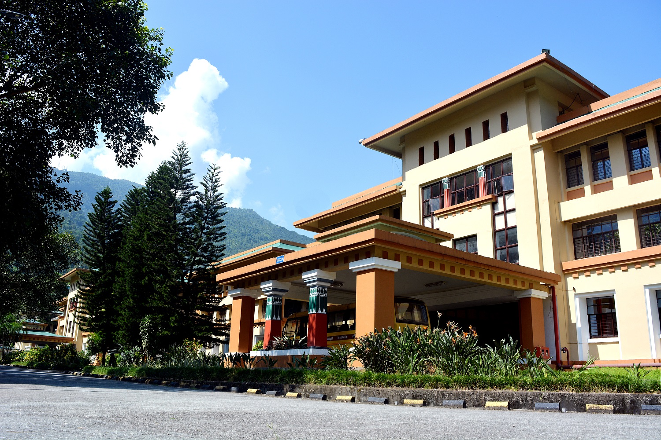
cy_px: 220
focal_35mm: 30
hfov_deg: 61.9
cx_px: 330
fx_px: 551
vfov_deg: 43.6
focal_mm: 20
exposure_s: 1/320
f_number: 8
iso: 100
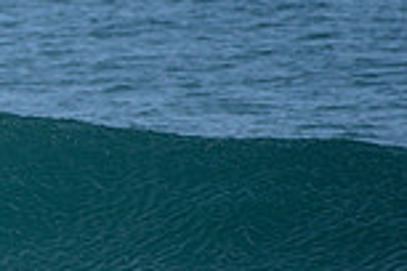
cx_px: -362
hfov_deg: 1.1
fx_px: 21490
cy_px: 147
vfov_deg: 0.7
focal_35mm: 1901
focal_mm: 500
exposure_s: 1/2500
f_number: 6.3
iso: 250
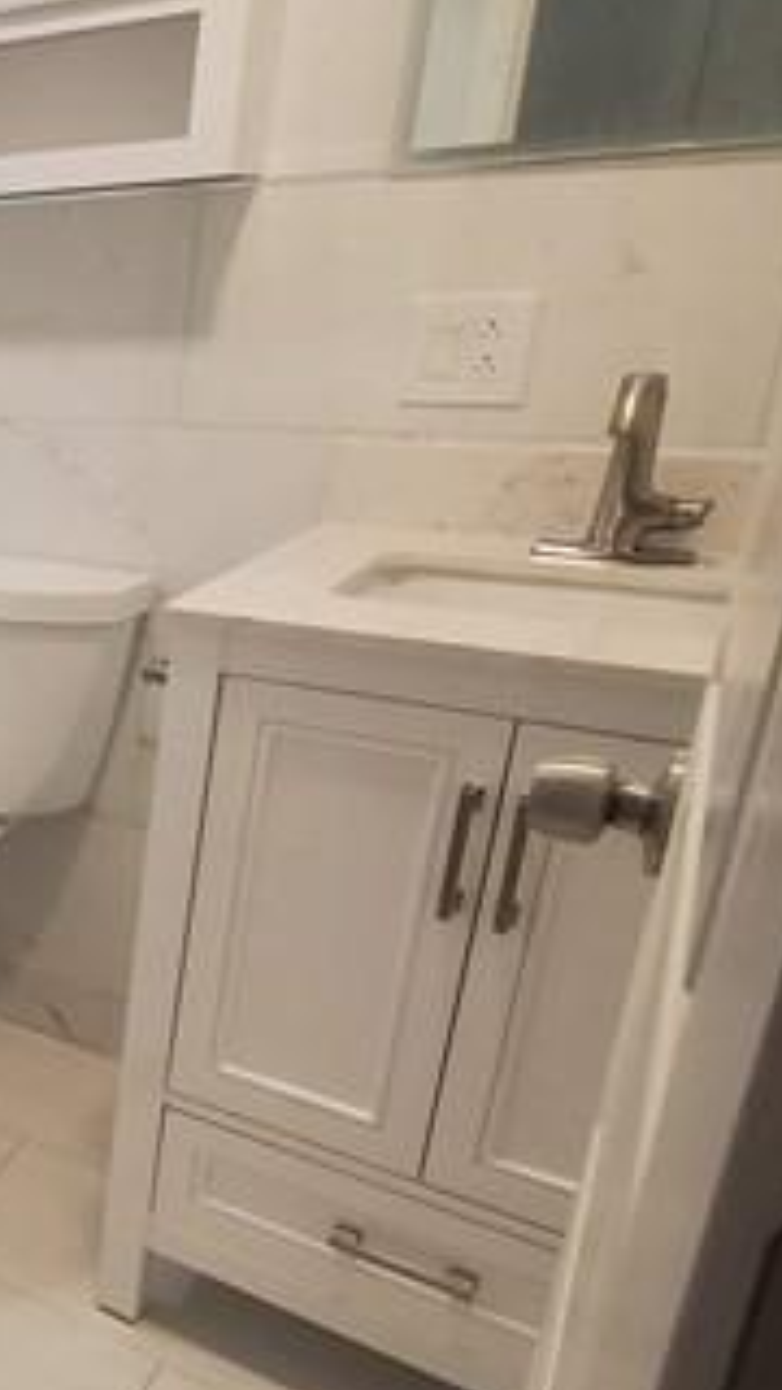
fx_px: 1253
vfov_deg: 58.0
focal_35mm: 34
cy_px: 725
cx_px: -443
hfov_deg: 24.9
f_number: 2.2
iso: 200
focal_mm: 1.8
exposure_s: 1/60
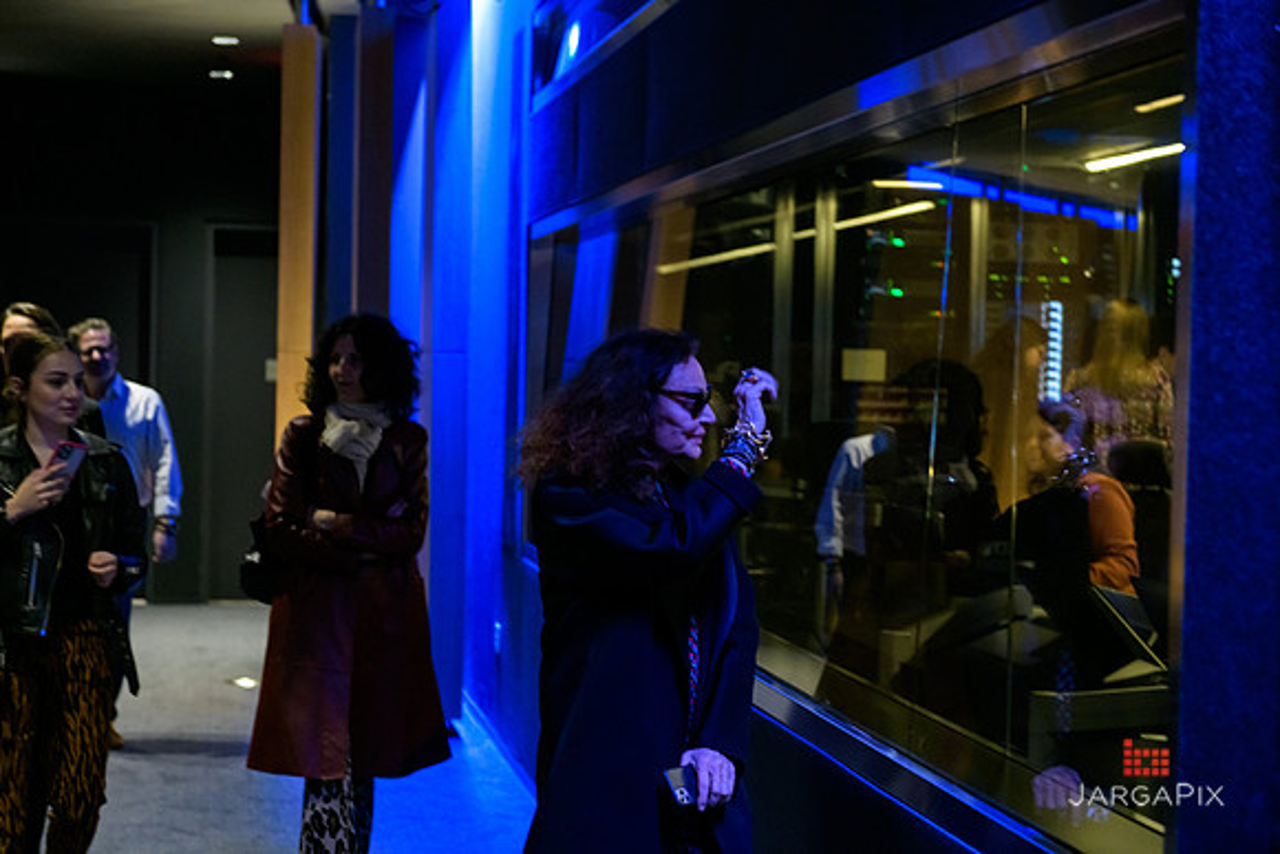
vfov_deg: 21.9
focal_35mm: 62
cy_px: 427
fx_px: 2205
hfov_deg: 32.4
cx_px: 640
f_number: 3.2
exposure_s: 1/125
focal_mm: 62
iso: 1600
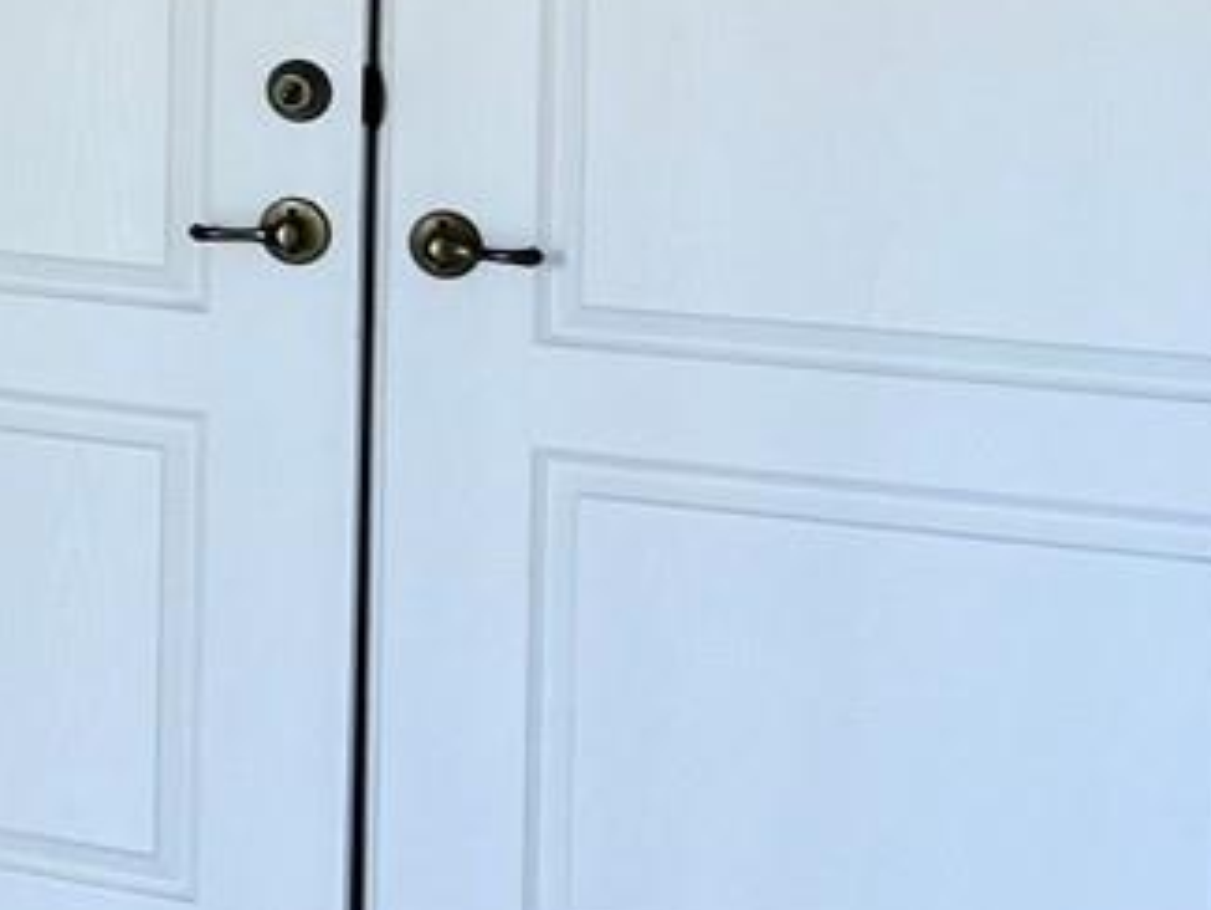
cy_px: -198
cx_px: -1267
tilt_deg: -2.2
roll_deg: -0.3
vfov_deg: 12.3
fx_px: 4130
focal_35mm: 118
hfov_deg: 13.9
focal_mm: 6.76
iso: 200
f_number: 1.78
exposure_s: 1/60
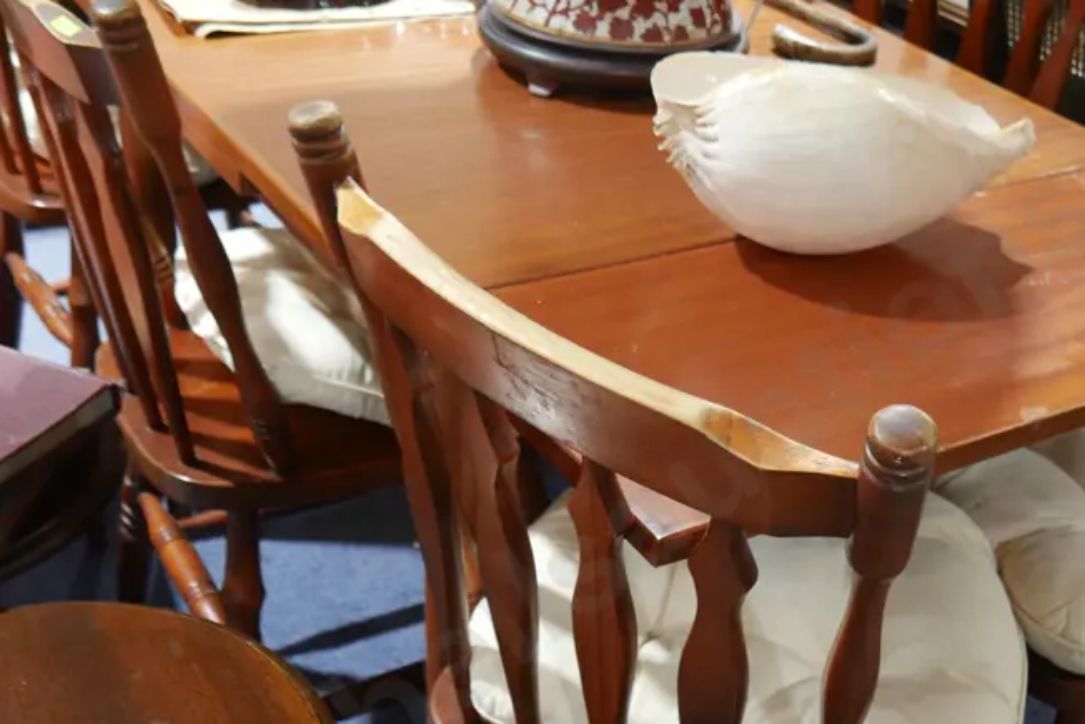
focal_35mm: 49
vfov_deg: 27.4
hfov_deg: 39.8
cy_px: 467
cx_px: 726
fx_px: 1477
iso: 1000
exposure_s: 1/60
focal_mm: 15
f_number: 3.6
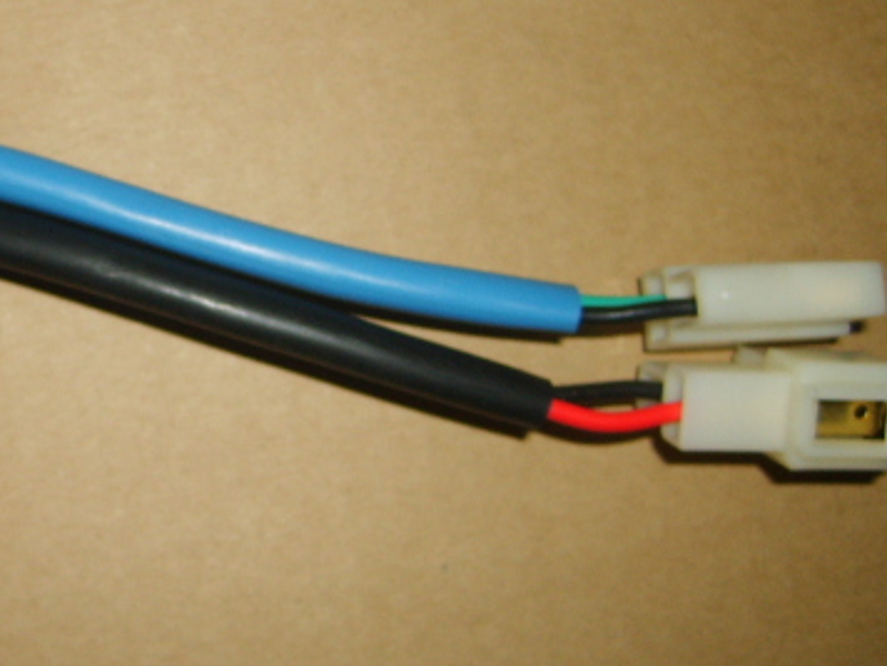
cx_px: 140
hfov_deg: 29.8
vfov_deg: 23.3
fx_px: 1614
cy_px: 292
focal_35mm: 63
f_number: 2.8
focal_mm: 5.8
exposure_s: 1/30
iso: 100
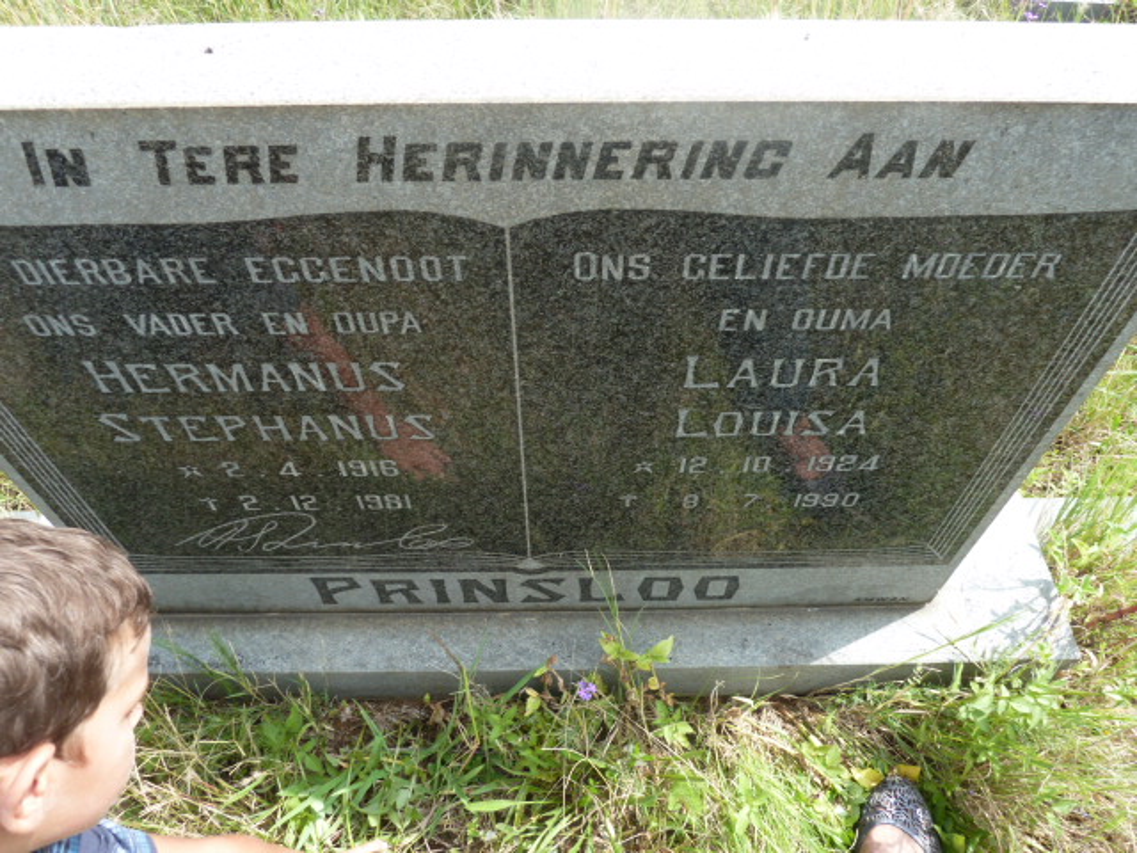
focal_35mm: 25
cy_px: 426
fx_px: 821
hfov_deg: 69.4
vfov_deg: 54.9
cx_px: 568
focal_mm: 4.1
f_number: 4
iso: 80
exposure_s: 1/160
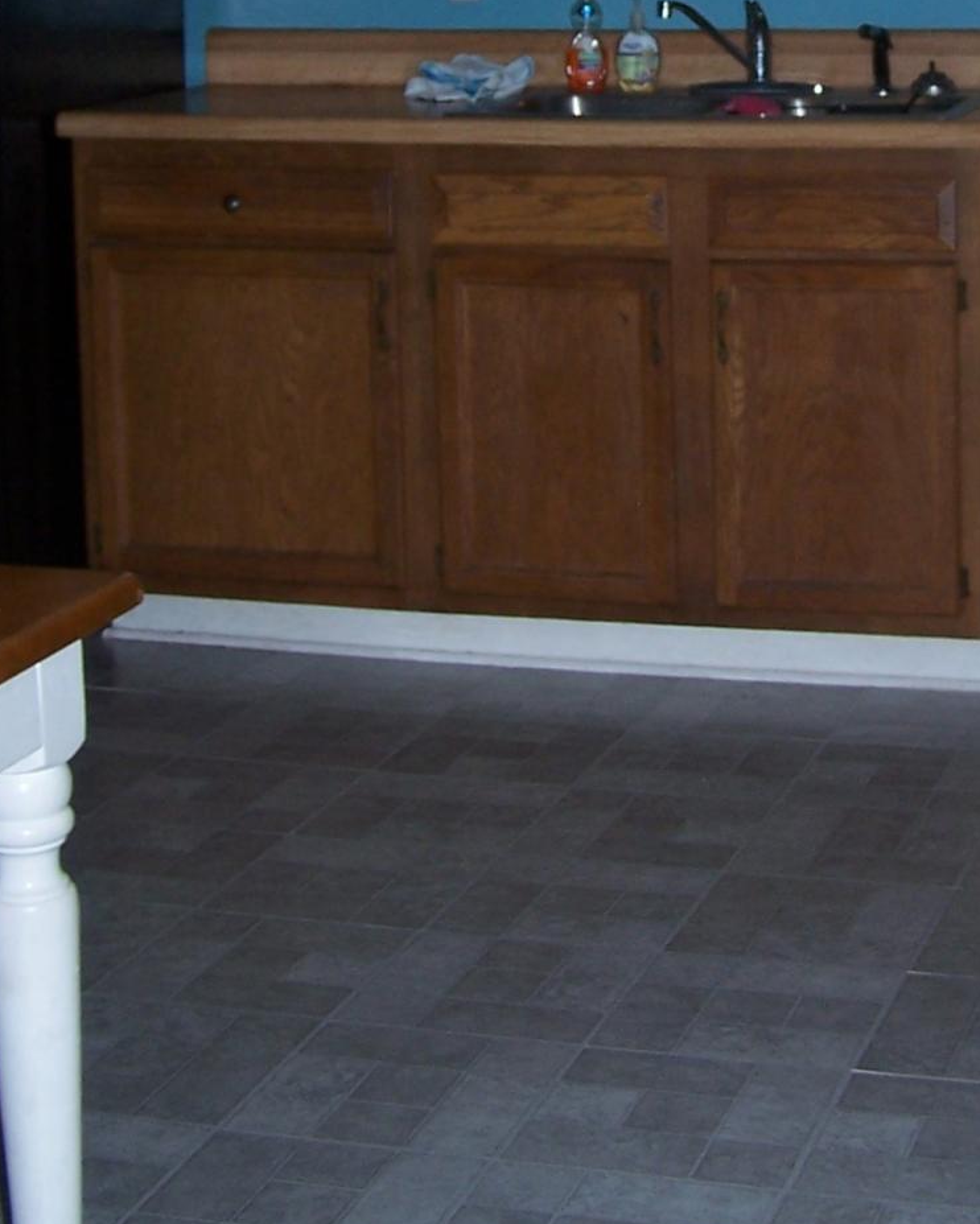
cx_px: 685
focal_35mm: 80
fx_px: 2899
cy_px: 88
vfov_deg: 23.1
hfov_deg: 19.1
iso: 80
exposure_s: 1/60
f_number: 2.8
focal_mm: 6.3
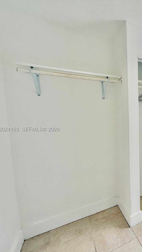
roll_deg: -0.8
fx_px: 141
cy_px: 129
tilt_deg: -3.9
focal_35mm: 21
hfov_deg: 40.2
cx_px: 165
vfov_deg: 83.8
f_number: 2.2
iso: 64
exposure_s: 1/233
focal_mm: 2.22
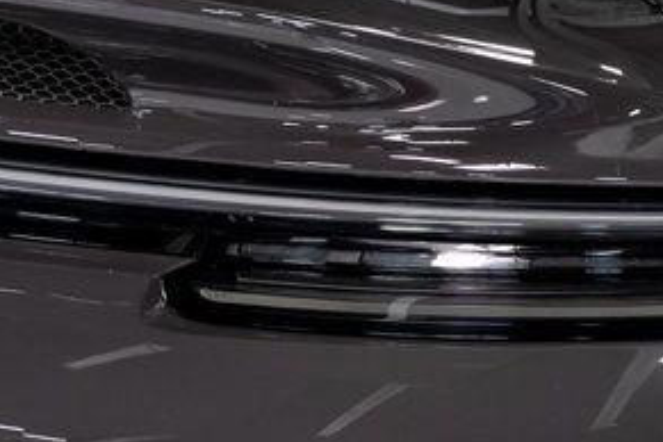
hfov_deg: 9.7
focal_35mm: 211
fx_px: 3886
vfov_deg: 6.4
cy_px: 603
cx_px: 563
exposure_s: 1/60
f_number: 4
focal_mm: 60
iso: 800
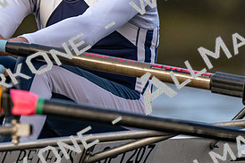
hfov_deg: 1.6
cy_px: 30
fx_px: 8646
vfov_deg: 1.1
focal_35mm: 1272
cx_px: 64
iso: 1600
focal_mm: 600
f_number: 4
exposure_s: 1/2500
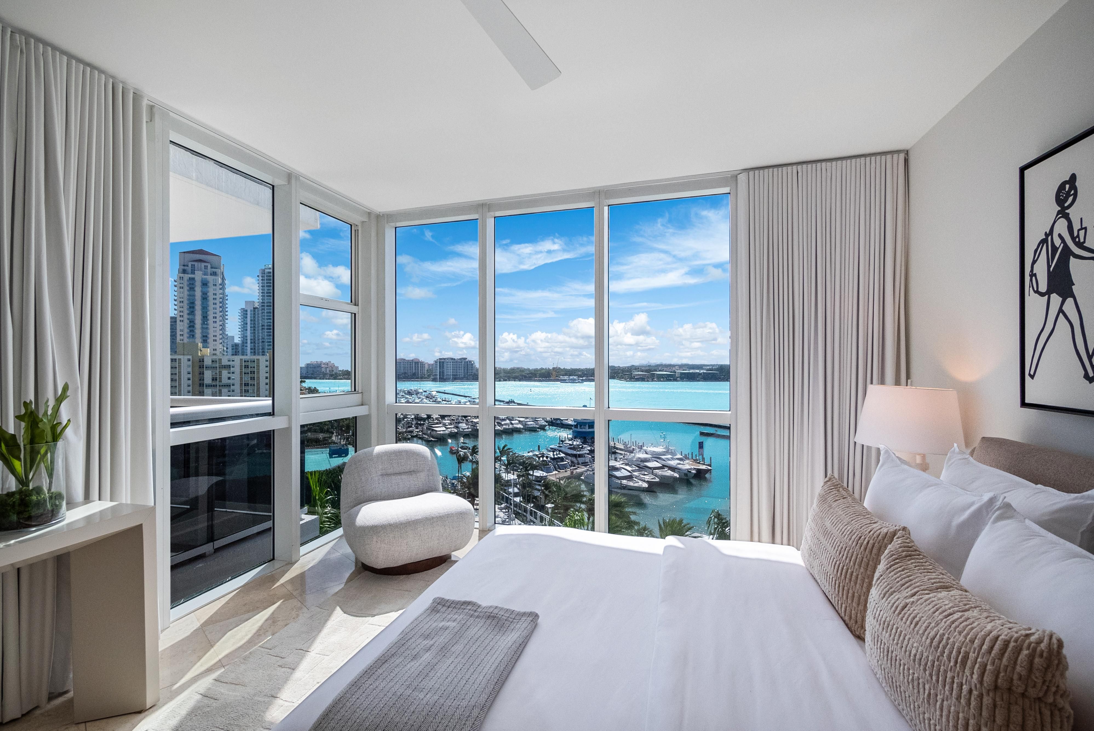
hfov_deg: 96.7
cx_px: 547
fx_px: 486
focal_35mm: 16
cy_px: 366
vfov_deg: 73.8
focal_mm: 8
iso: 800
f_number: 4.5
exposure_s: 1/640
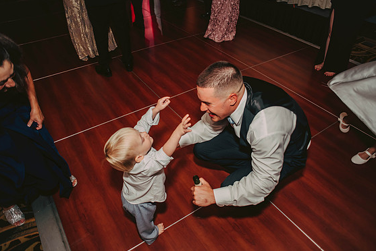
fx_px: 261
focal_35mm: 25
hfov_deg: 71.5
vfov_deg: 51.3
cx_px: 194
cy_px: 130
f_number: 2.8
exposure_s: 1/100
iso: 800
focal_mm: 24
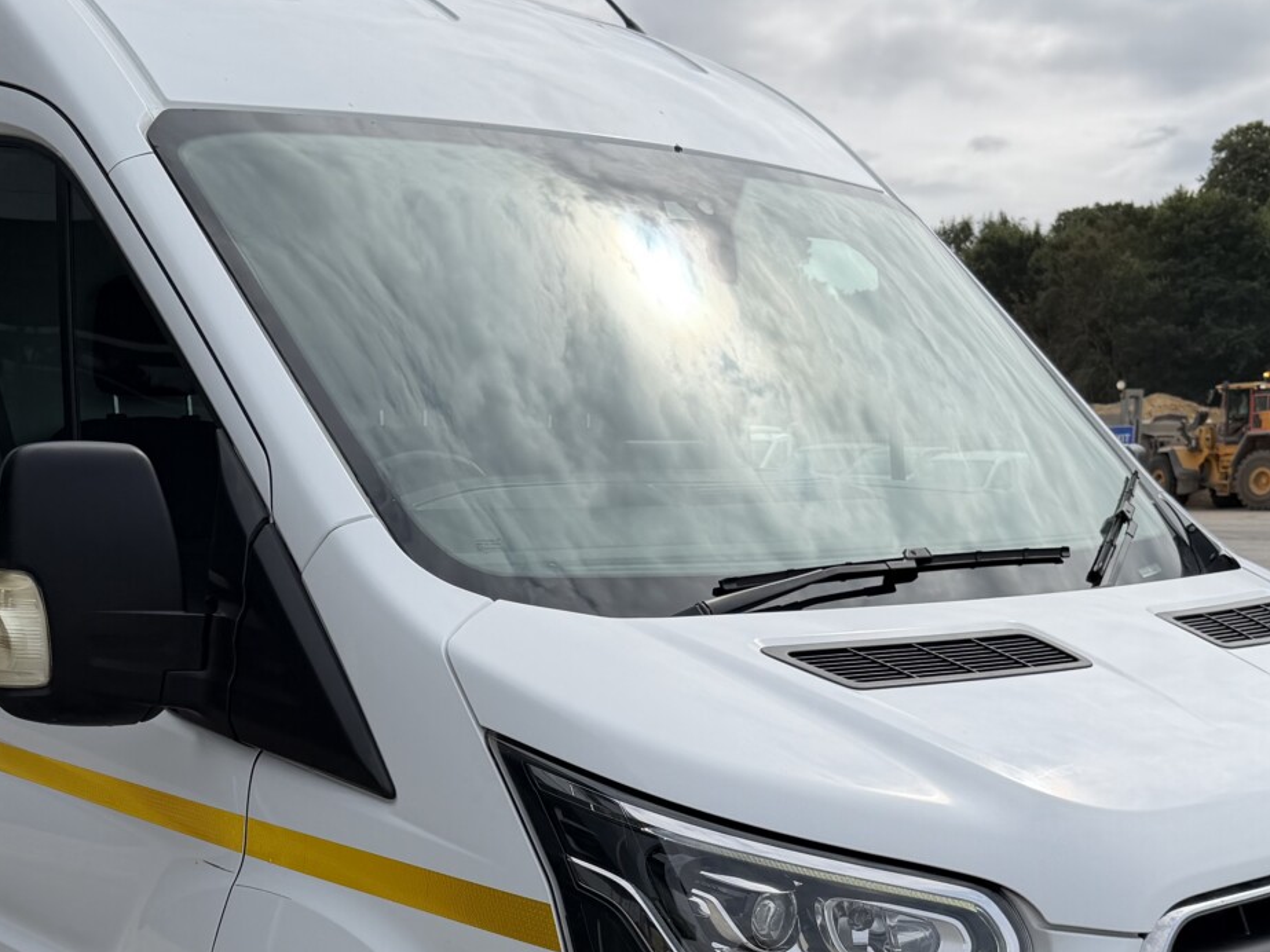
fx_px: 1908
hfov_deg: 36.8
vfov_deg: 27.3
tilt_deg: -9.0
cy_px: 806
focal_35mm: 52
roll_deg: +1.5
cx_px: 578
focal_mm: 6.76
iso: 80
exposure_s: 1/6711
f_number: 1.78
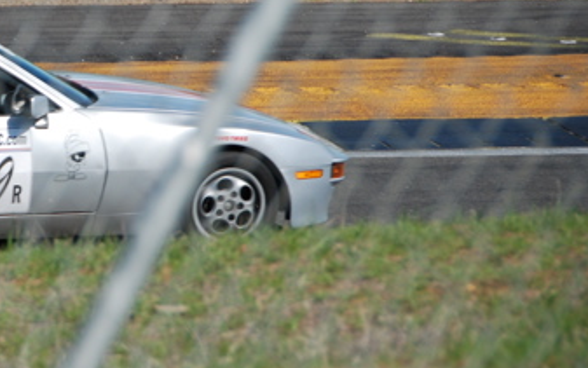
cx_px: 32
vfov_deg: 3.0
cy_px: 143
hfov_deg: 4.8
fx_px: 6974
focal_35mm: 435
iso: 200
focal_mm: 150
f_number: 5.6
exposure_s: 1/1000
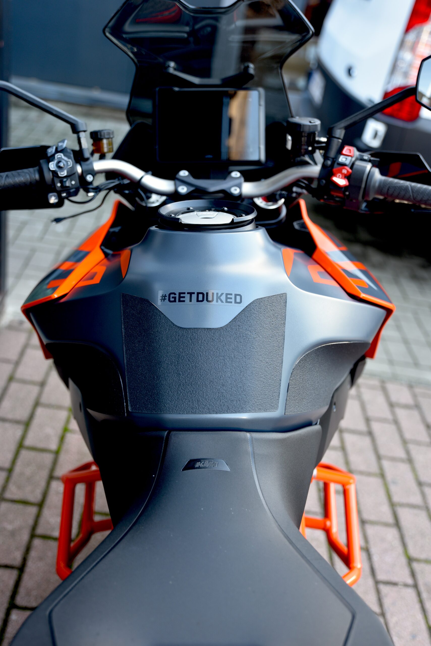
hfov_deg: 29.9
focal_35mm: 45
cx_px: 216
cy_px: 323
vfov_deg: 43.6
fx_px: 807
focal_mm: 45
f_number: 3.2
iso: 200
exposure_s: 1/60
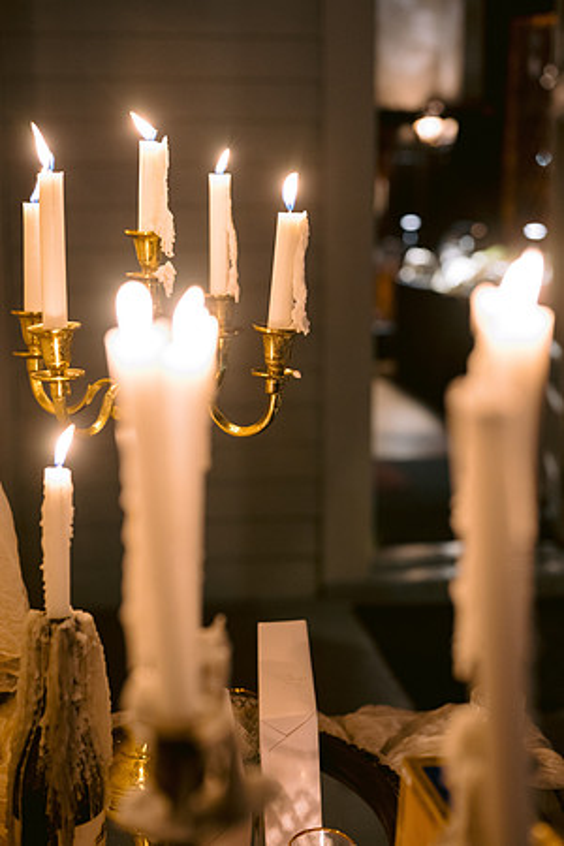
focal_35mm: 50
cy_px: 423
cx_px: 282
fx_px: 1175
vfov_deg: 39.6
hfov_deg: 27.0
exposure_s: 1/30
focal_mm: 50
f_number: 2.8
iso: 1600
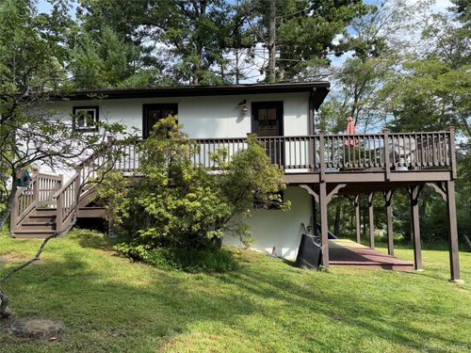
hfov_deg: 67.3
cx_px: 236
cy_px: 176
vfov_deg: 53.1
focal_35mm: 26
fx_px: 354
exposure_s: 1/1667
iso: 32
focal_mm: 5.96
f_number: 1.6
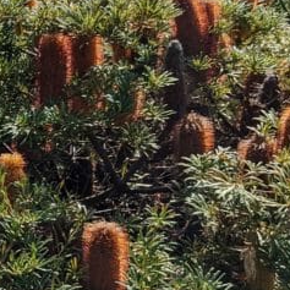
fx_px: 1147
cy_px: 146
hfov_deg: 13.3
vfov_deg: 14.4
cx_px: -193
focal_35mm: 121
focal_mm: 4.38
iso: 40
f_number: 1.73
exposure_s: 1/4673
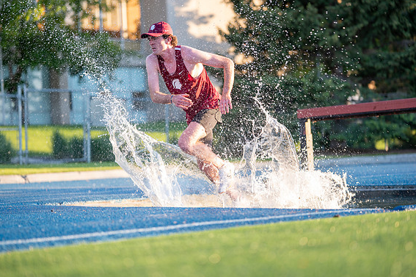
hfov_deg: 23.4
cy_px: 138
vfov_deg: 15.7
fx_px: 1004
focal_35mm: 87
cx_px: 211
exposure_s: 1/500
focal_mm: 85
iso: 110
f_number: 1.8
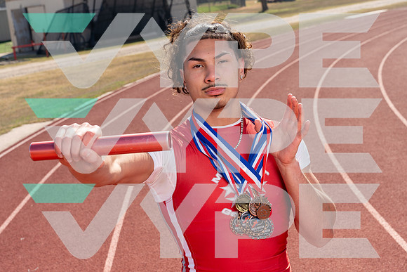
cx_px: 204
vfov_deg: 19.5
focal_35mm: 70
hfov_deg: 28.8
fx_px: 792
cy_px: 136
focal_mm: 70
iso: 125
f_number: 9
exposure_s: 1/200
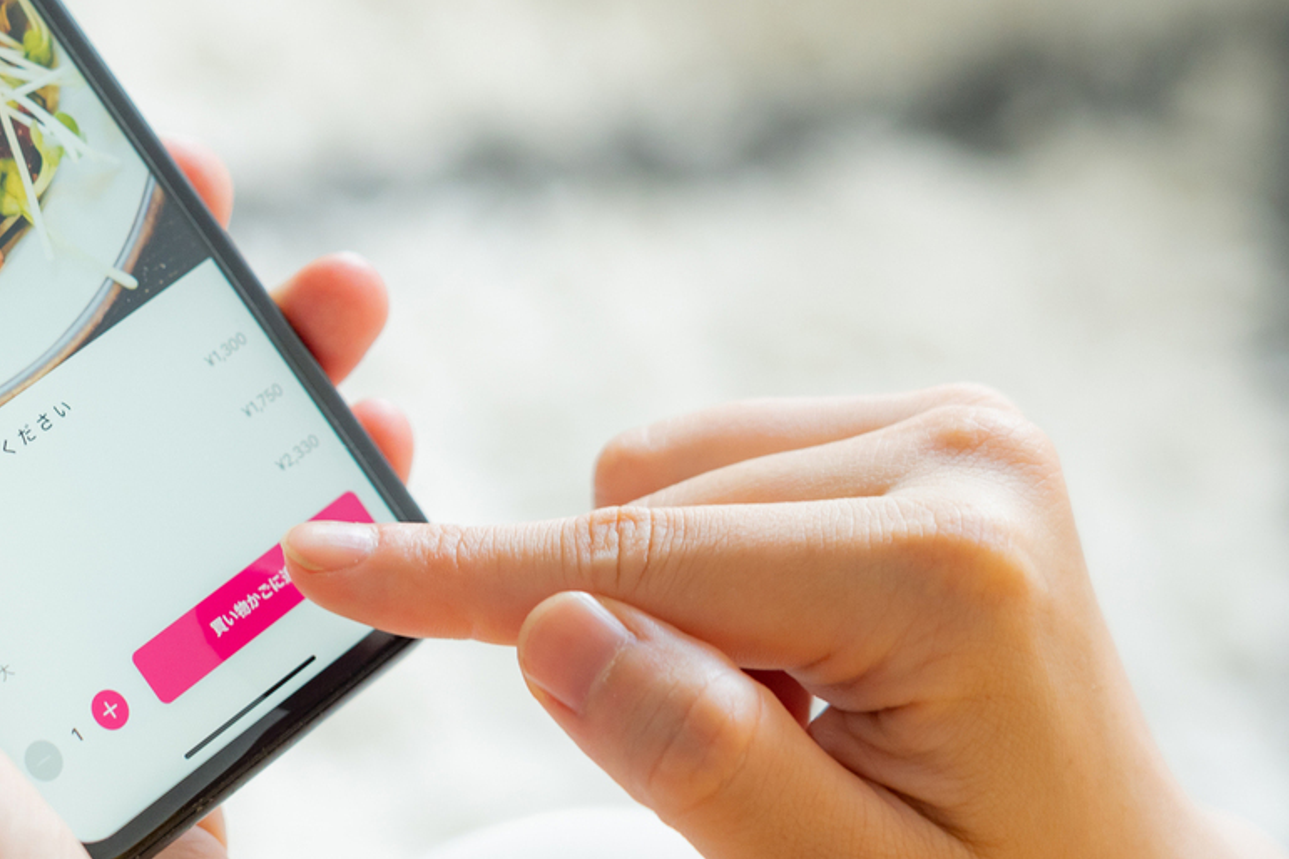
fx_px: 5657
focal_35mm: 158
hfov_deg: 12.9
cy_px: 323
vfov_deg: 8.7
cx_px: 249
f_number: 4.5
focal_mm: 87
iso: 640
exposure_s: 1/60
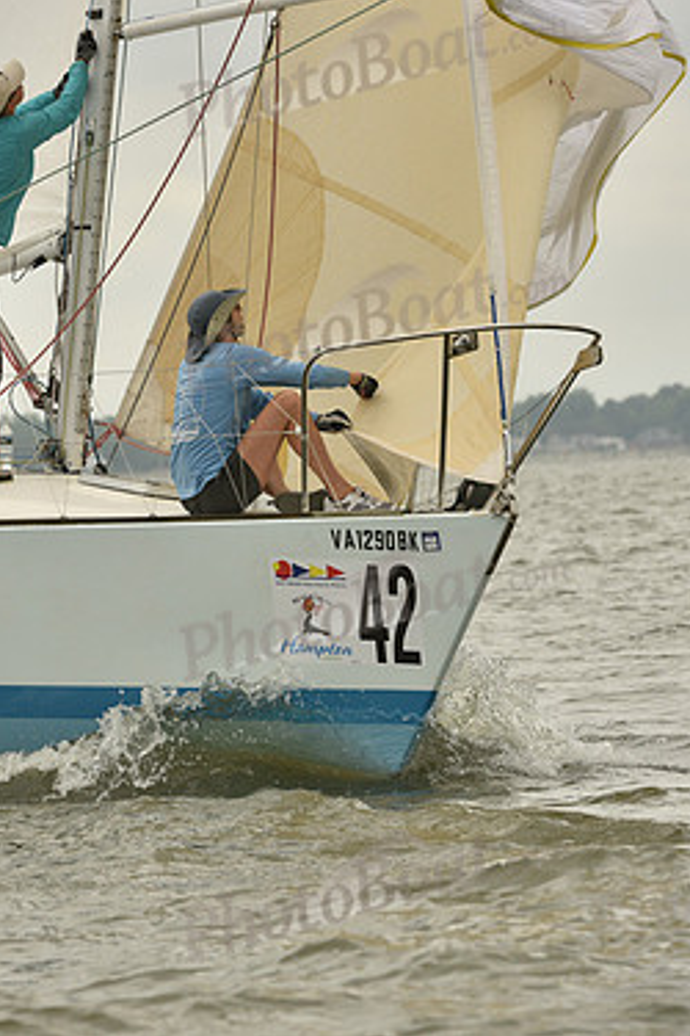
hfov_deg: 3.5
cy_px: 504
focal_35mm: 387
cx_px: 39
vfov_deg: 5.3
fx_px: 11125
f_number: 8
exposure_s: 1/800
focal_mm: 250
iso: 400
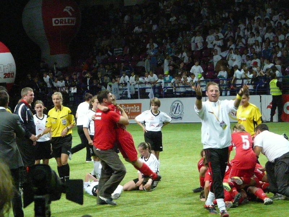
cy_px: 108
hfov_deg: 14.2
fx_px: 1160
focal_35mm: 139
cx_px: 144
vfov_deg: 10.7
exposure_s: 1/125
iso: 800
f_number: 3.6
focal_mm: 18
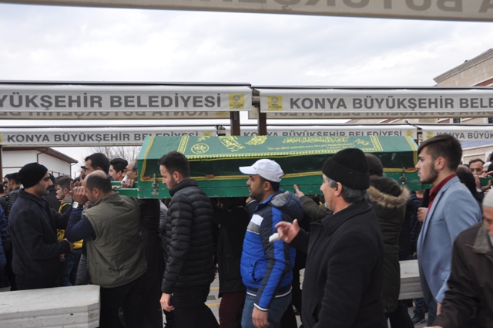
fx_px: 554
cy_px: 164
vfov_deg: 32.9
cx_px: 246
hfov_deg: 48.0
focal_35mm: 40
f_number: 5.6
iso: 220
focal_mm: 27
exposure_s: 1/125
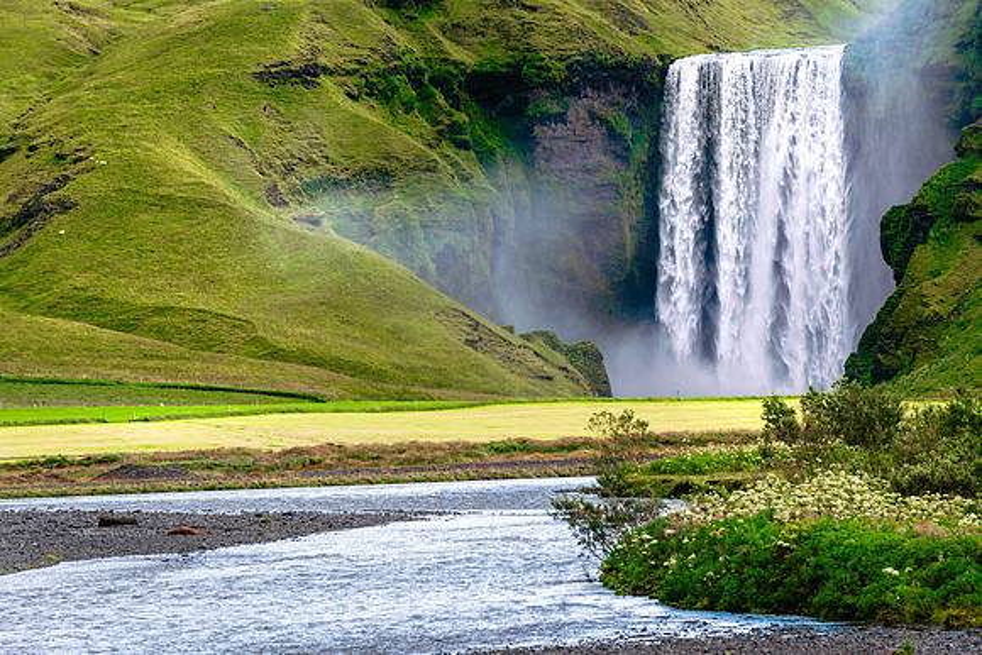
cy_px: 328
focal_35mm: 263
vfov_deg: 5.2
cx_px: 491
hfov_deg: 7.8
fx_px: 7185
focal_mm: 168
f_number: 10
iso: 100
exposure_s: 1/160
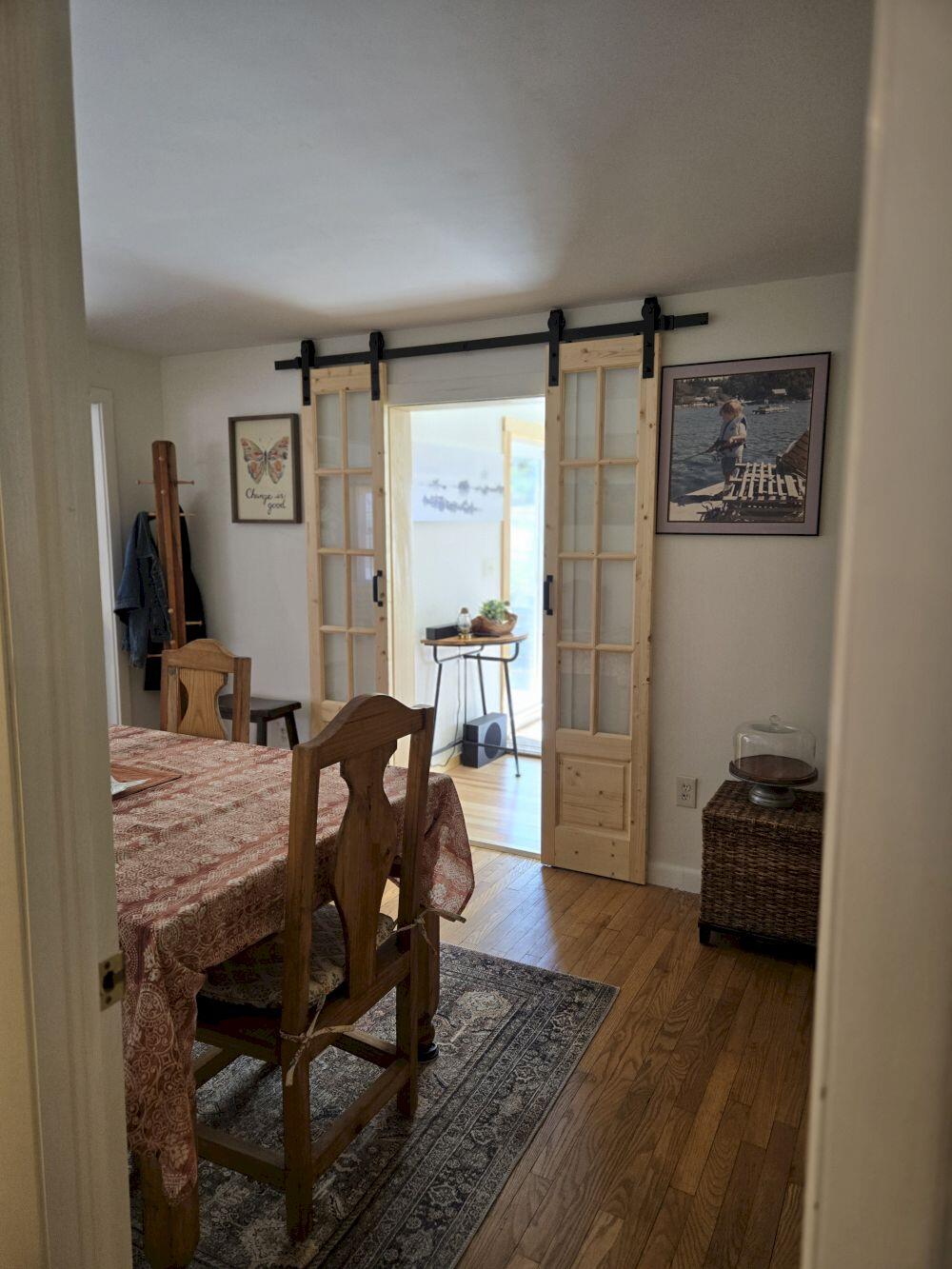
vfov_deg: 73.9
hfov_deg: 58.9
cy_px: 634
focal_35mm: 23
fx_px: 843
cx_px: 476
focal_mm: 5.4
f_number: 1.8
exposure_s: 1/120
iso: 125
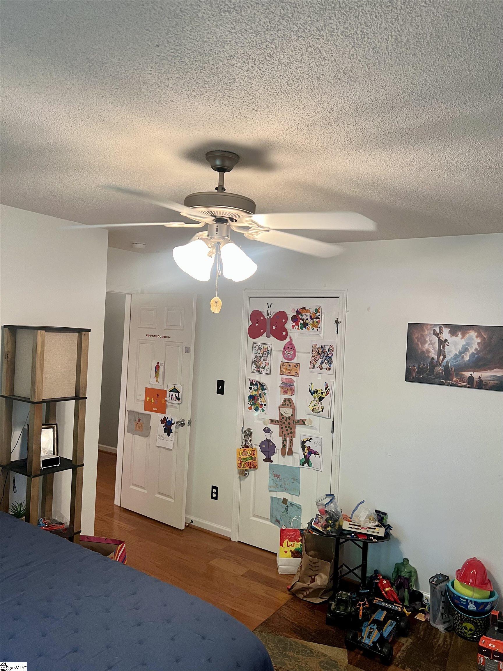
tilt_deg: -0.4
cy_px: 336
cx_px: 252
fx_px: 504
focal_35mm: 26
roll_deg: -2.4
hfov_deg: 53.1
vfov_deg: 67.3
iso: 100
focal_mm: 5.7
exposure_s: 1/60
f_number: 1.5
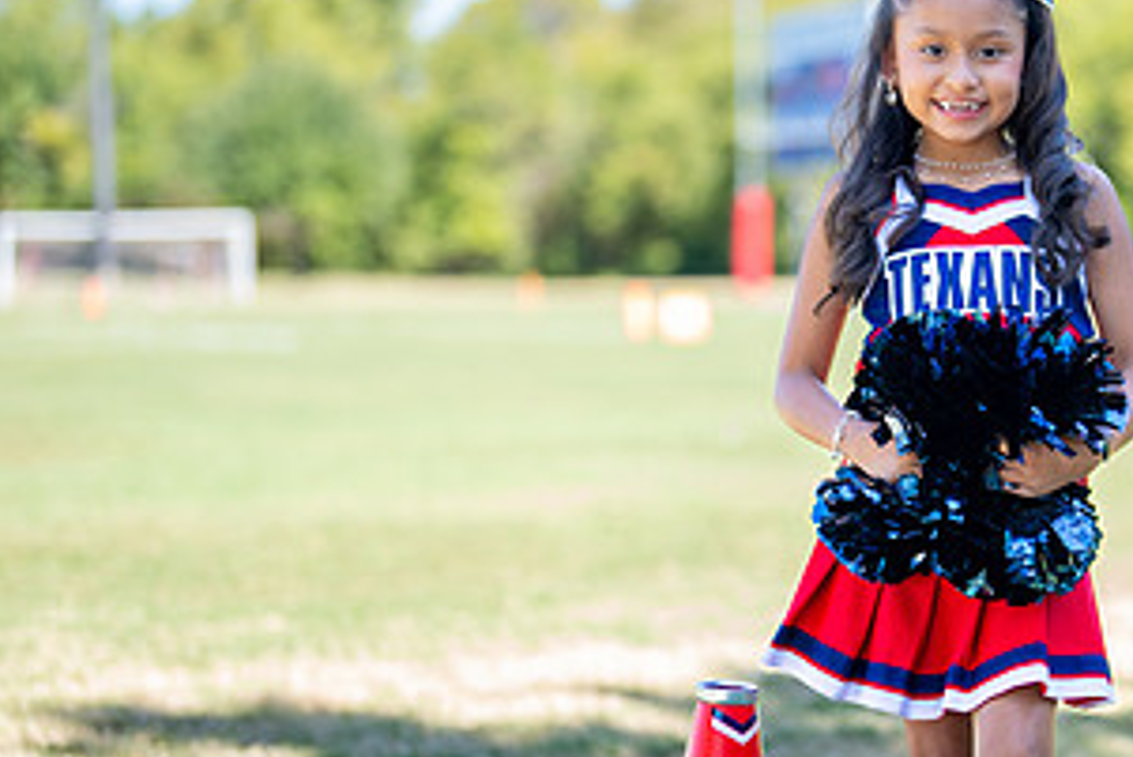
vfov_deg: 12.8
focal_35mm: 107
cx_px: 952
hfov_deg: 18.9
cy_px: 468
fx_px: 3369
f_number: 1.2
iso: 100
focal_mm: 50
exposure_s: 1/1250
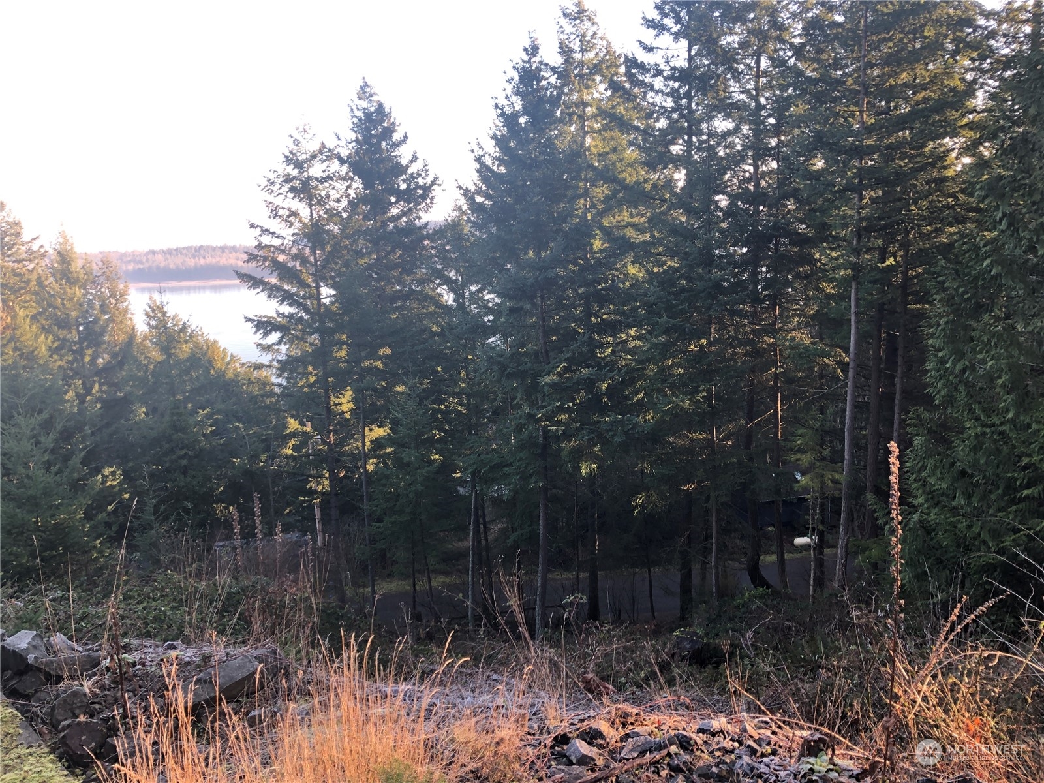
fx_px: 844
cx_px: 522
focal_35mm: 28
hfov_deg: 63.4
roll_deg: +2.8
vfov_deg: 49.7
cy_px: 392
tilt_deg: -10.8
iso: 64
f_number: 1.8
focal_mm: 3.99
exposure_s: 1/120
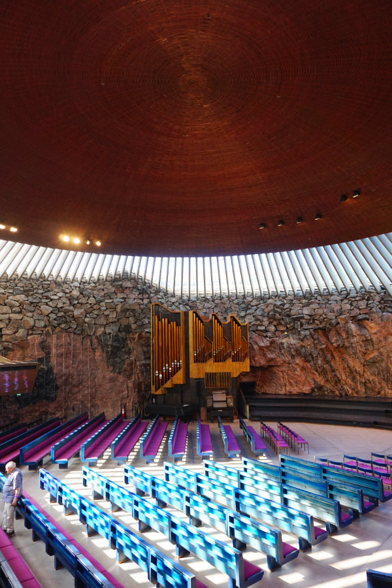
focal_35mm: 24
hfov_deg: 53.1
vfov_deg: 73.7
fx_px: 392
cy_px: 294
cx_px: 196
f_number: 4
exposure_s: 1/60
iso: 320
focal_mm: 16
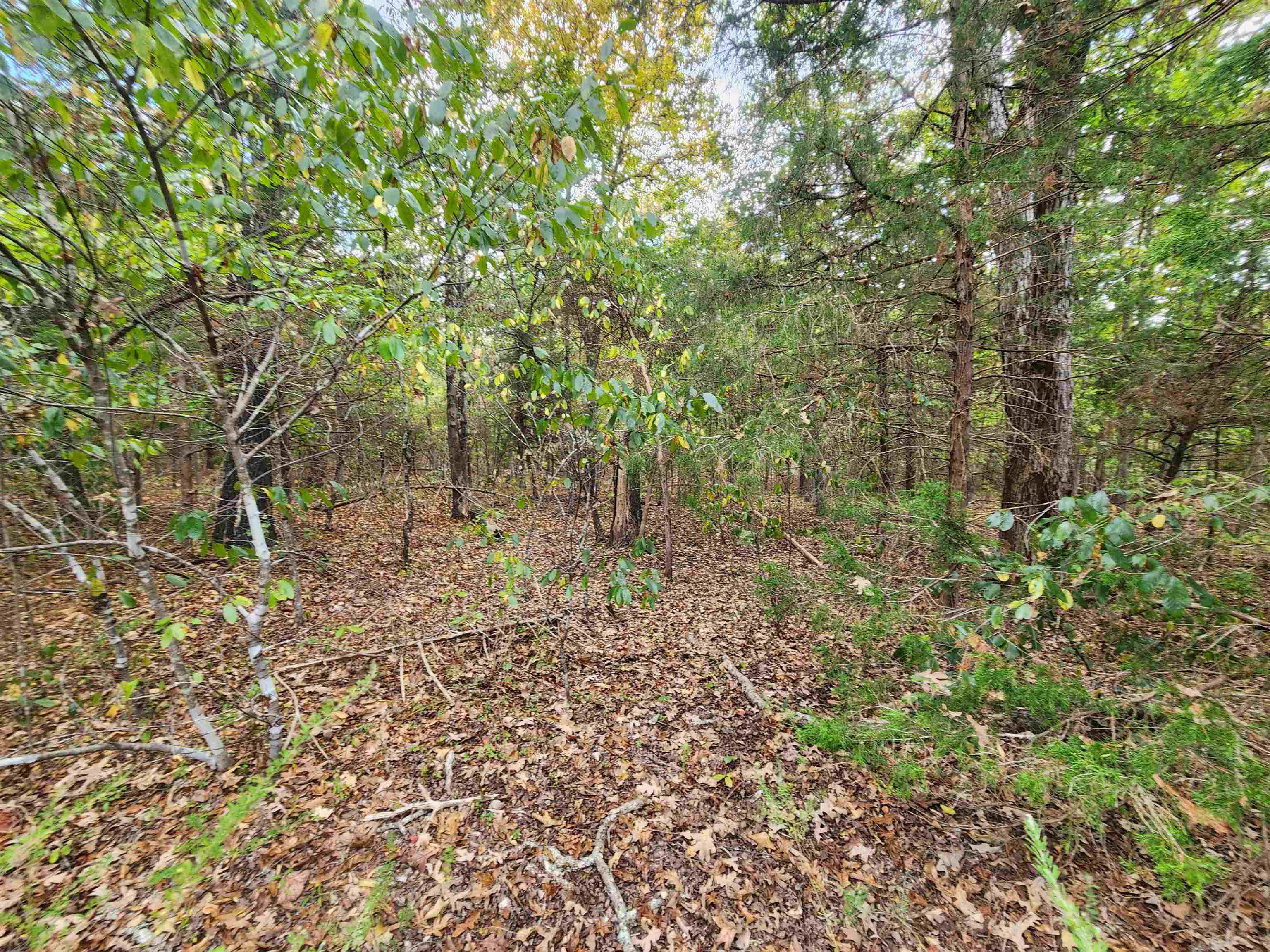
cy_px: 476
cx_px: 635
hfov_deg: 106.2
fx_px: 477
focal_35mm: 13
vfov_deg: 89.9
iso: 64
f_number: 2.2
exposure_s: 1/60
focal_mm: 2.2
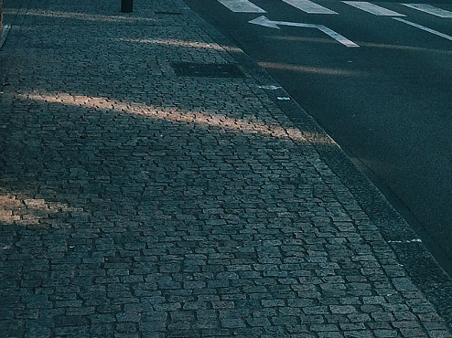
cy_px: -69
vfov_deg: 15.2
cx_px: 635
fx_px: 1227
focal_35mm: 94
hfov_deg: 18.9
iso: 32
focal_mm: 4.15
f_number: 2.2
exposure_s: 1/892
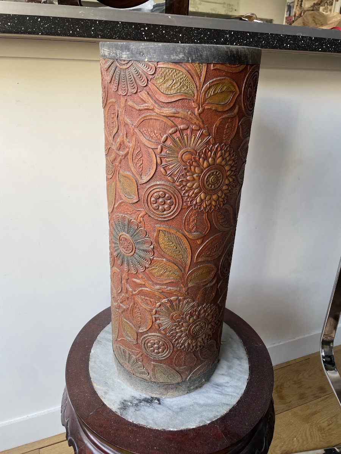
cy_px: 227
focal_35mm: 26
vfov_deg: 67.3
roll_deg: -1.4
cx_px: 170
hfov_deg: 53.1
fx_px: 341
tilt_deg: -24.8
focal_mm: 4.2
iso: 64
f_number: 1.6
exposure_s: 1/121
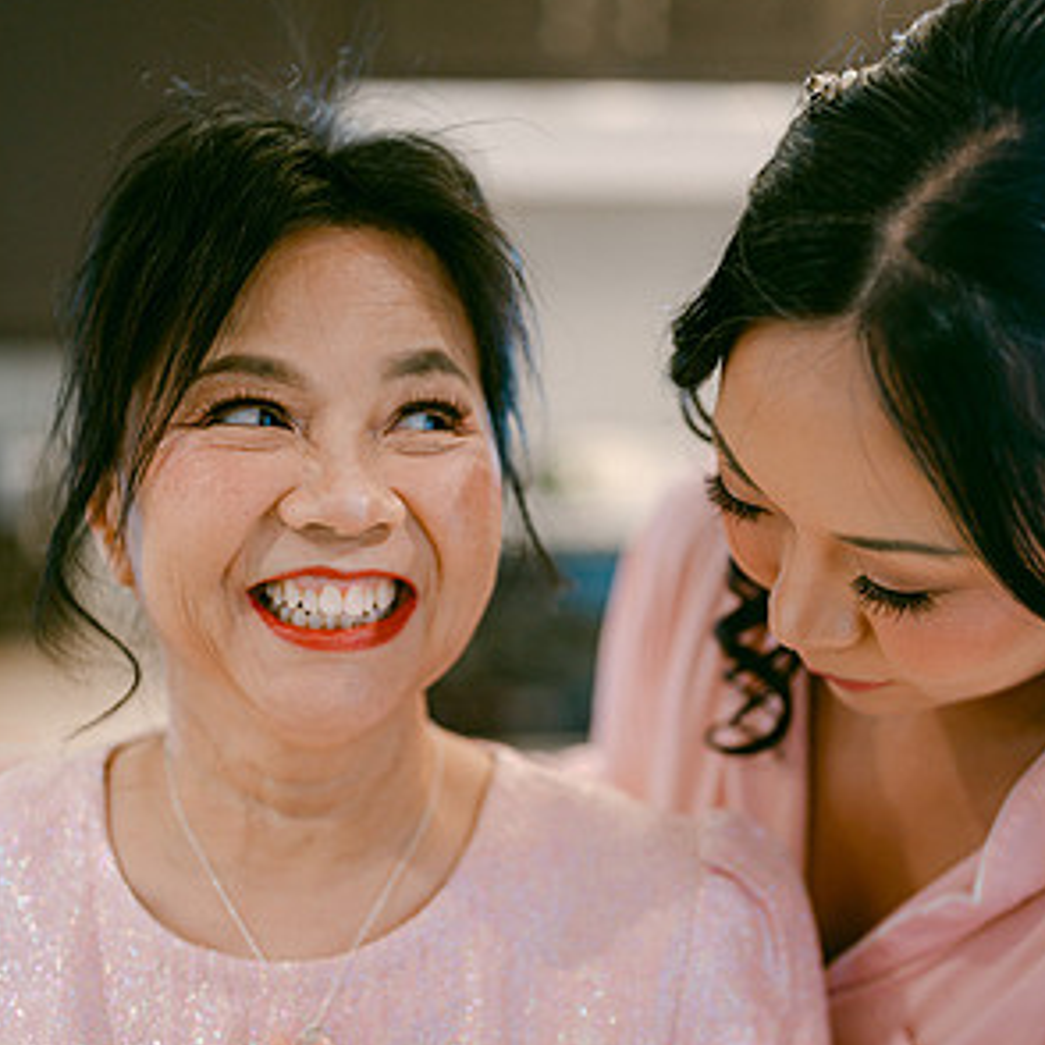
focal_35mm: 65
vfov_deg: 26.4
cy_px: 661
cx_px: 521
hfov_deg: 26.5
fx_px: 2220
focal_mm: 50
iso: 720
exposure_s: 1/125
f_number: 1.8
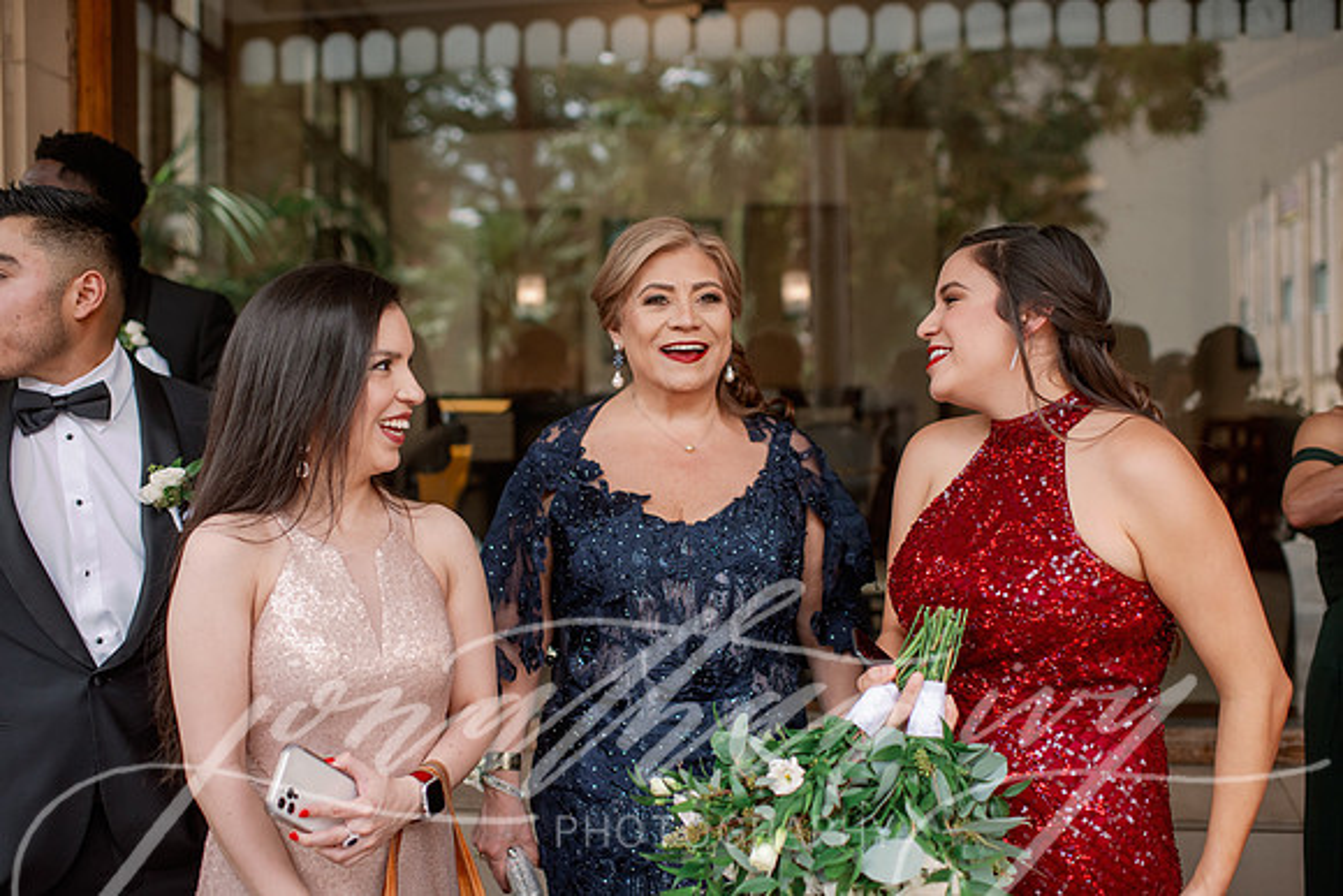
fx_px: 1306
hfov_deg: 54.4
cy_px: 448
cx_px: 672
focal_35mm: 35
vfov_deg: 37.9
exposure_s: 1/2500
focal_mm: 35
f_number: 2.2
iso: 400
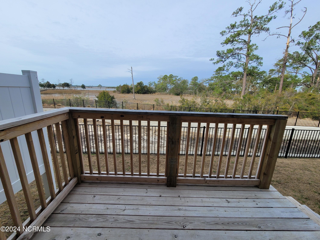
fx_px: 120
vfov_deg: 89.9
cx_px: 160
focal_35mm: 13
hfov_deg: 106.2
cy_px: 120
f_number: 2.2
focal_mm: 2.2
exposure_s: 1/1318
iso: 50
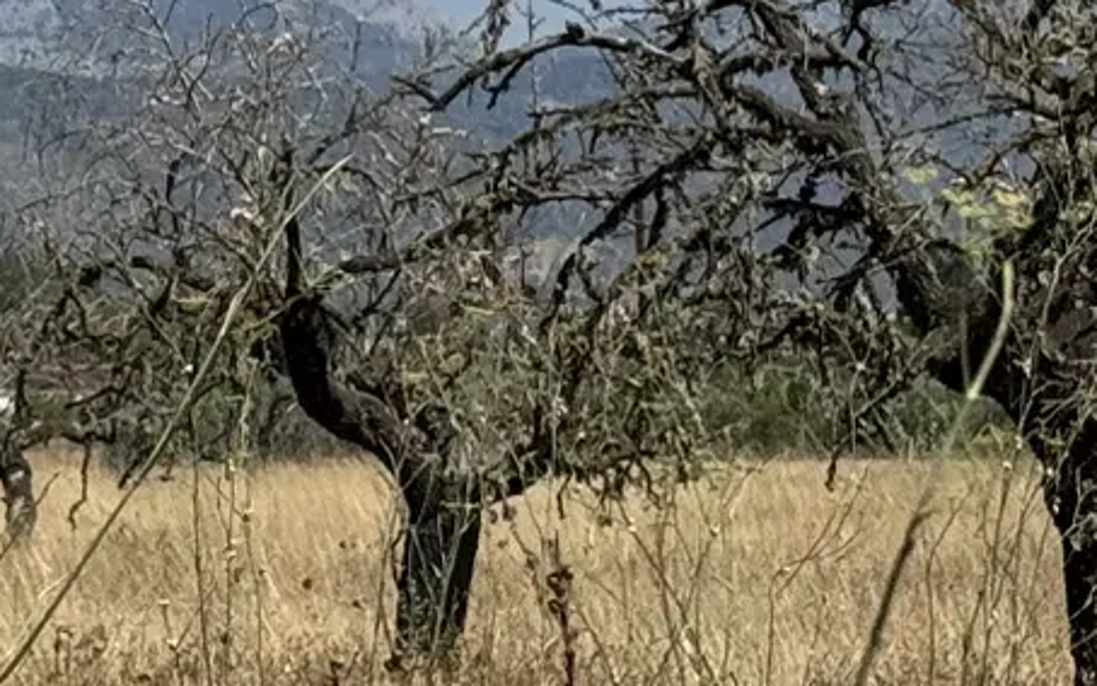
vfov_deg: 5.8
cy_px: -336
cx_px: -92
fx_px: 6699
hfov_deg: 9.3
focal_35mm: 224
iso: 64
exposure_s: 1/7937
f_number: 1.78
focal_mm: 6.76
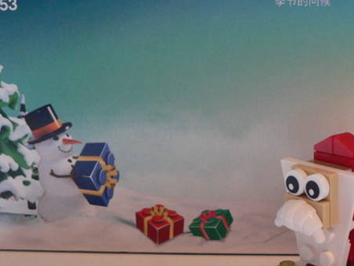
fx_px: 737
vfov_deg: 20.5
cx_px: 309
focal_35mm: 72
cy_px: 145
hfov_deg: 26.2
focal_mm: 6
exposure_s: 1/25
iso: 200
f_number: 2.8
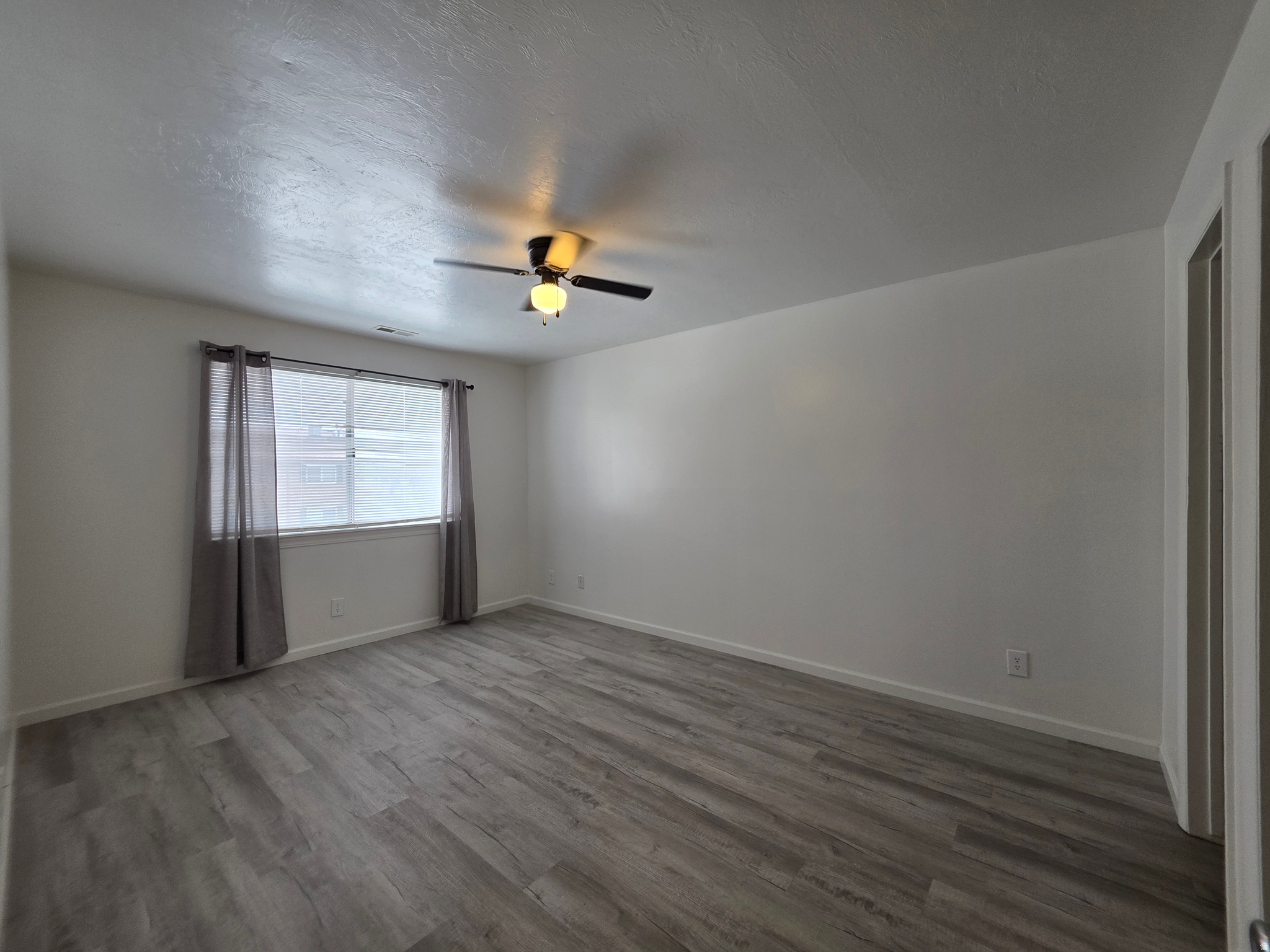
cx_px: 635
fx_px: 477
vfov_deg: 89.9
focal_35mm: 13
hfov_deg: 106.2
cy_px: 476
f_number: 1.9
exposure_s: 1/120
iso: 80
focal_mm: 2.2
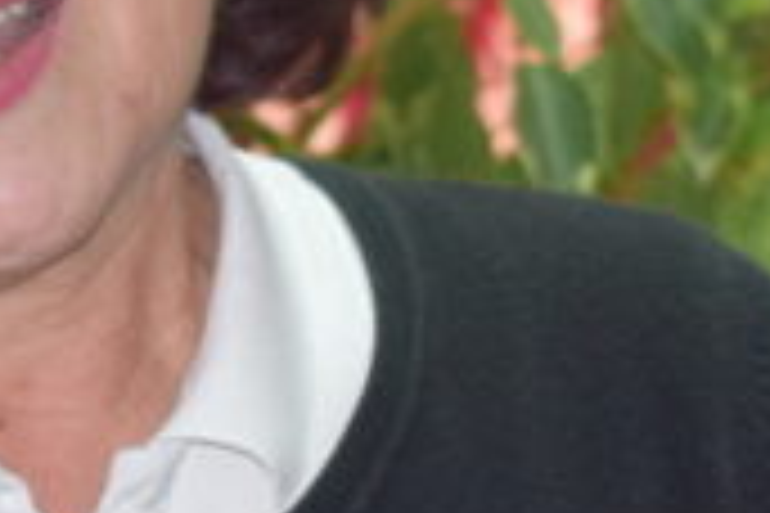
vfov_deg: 2.8
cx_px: 27
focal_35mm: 494
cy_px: 243
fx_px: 10565
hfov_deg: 4.2
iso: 900
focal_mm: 55
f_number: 5.6
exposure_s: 1/60
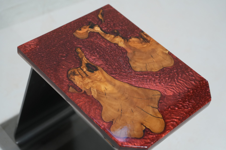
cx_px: 113
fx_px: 439
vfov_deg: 19.5
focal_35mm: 70
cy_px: 75
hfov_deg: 28.8
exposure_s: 1/20
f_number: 4.5
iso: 1600
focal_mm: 70
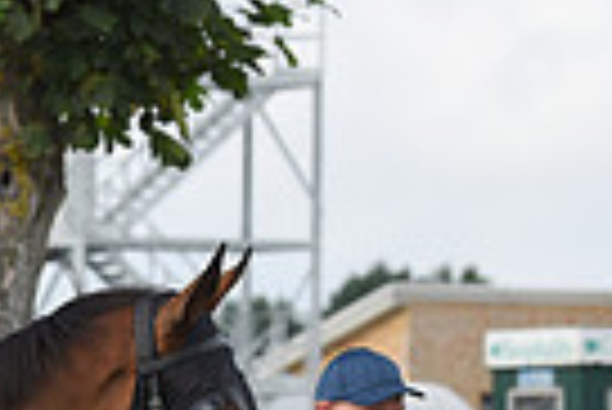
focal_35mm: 448
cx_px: -292
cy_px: 601
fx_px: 7624
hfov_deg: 4.6
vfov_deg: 3.1
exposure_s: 1/1600
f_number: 5.6
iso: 500
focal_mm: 105
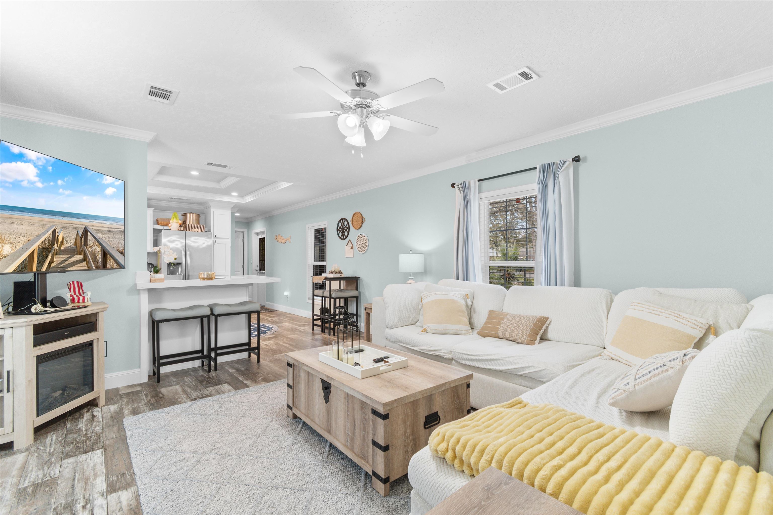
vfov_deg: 77.3
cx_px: 386
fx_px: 322
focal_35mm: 15
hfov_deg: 100.4
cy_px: 258
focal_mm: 10
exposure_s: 1
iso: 100
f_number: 4.5
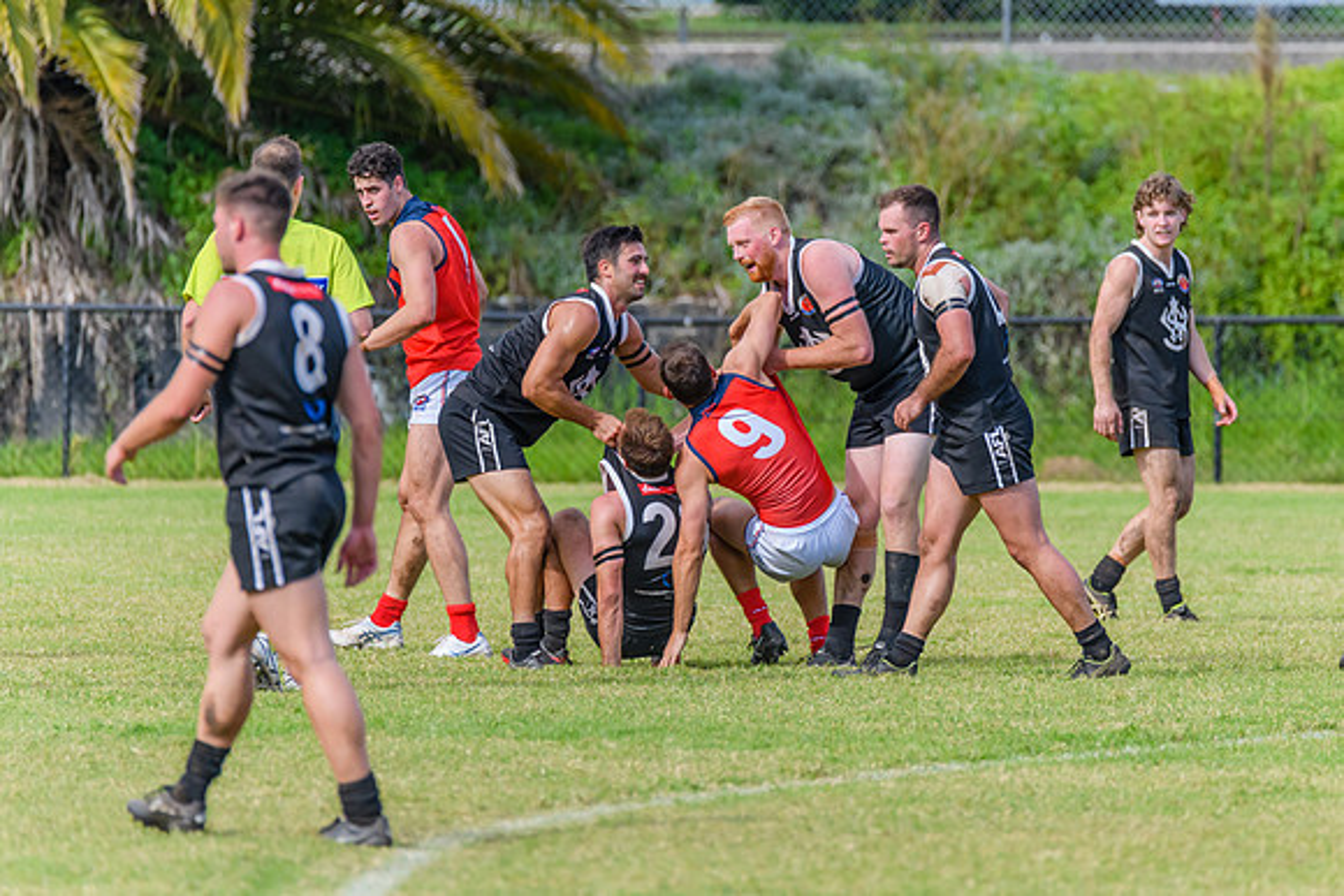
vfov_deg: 2.1
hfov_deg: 3.2
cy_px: 399
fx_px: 24328
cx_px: 745
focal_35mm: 652
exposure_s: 1/2000
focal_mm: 550
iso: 1400
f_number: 6.3
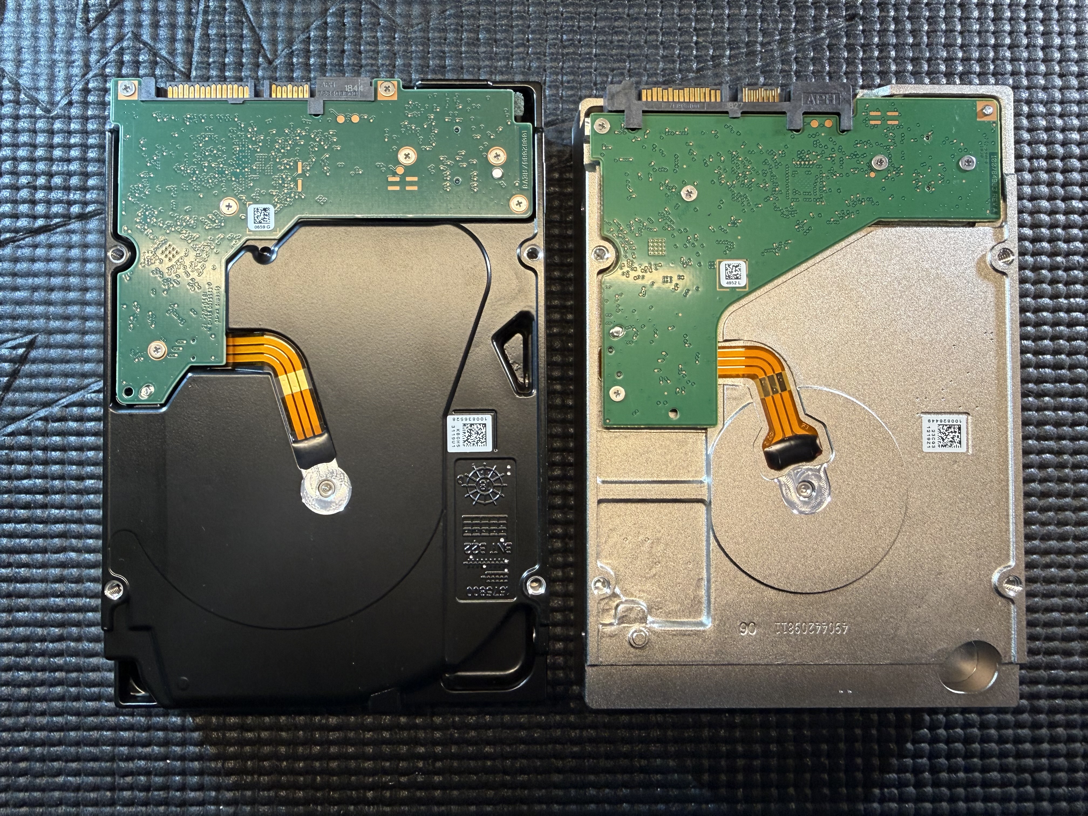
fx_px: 754
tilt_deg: -87.6
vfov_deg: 56.8
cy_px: 408
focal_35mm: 24
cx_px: 544
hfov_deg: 71.6
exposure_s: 1/120
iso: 80
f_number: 2.2
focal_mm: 2.22
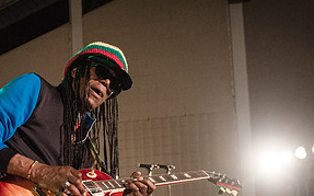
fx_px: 847
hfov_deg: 20.8
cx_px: 75
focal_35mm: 99
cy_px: 178
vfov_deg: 13.1
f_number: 4
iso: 2500
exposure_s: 1/250
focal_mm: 48
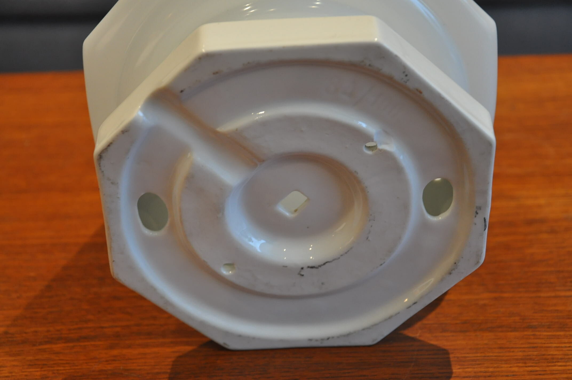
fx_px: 1238
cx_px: 286
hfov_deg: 26.0
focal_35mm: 78
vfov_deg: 17.4
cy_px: 190
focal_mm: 52
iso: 1100
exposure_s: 1/30
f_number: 5
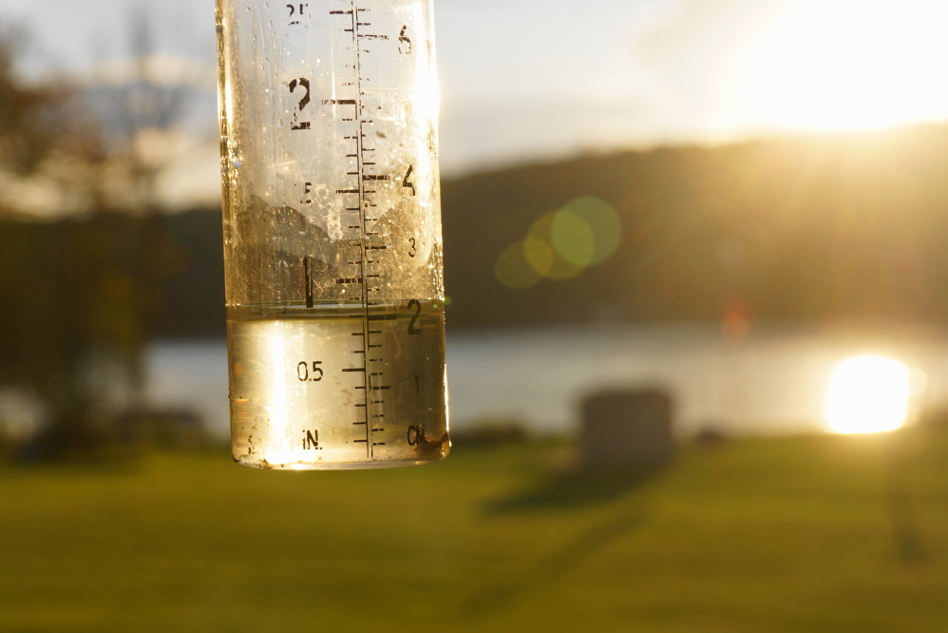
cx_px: 474
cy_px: 316
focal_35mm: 52
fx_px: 1383
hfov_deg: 37.8
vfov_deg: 25.8
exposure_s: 1/100
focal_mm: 35
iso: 100
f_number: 5.6
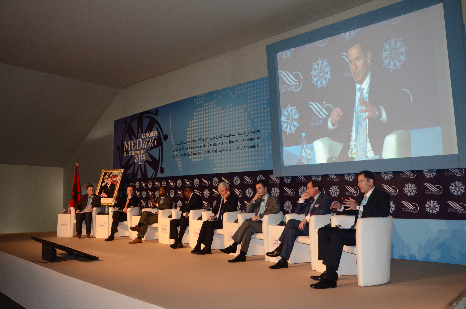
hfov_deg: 67.5
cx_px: 233
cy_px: 154
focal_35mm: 27
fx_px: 349
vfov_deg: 47.7
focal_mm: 18
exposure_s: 1/60
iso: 1600
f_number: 5.6
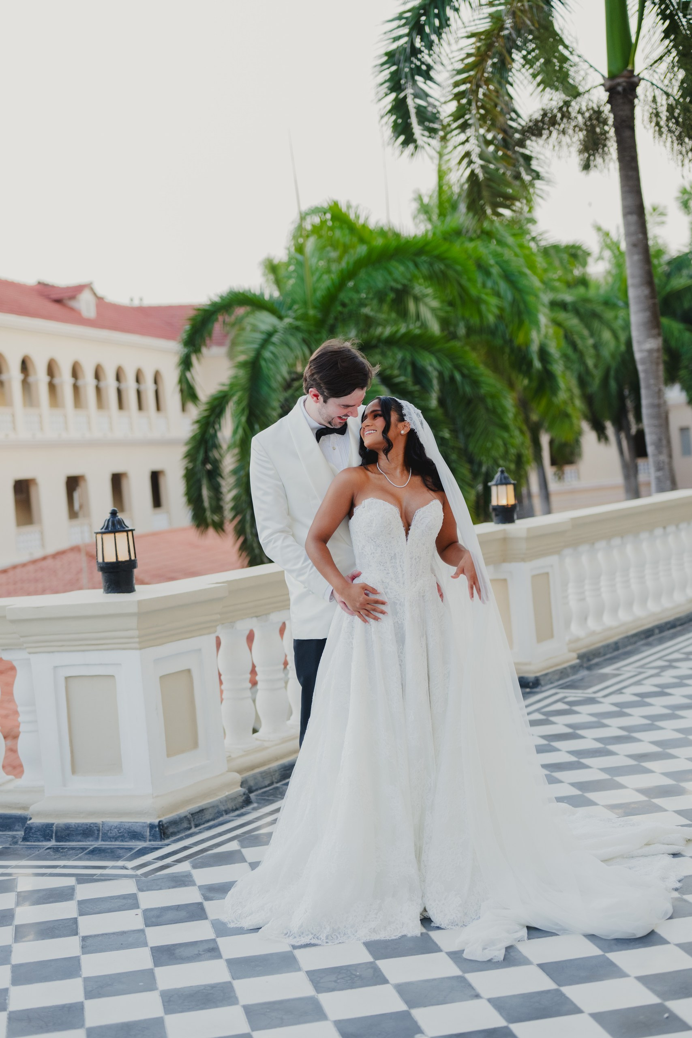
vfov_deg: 39.6
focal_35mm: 50
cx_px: 346
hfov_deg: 27.0
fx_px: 1441
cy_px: 519
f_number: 2.5
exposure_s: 1/500
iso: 640
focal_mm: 50
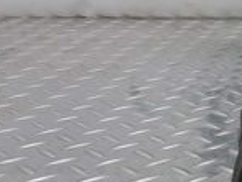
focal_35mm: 117
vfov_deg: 12.4
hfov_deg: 15.2
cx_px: 397
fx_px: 818
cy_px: -30
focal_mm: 4
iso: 100
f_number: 1.8
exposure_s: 1/50
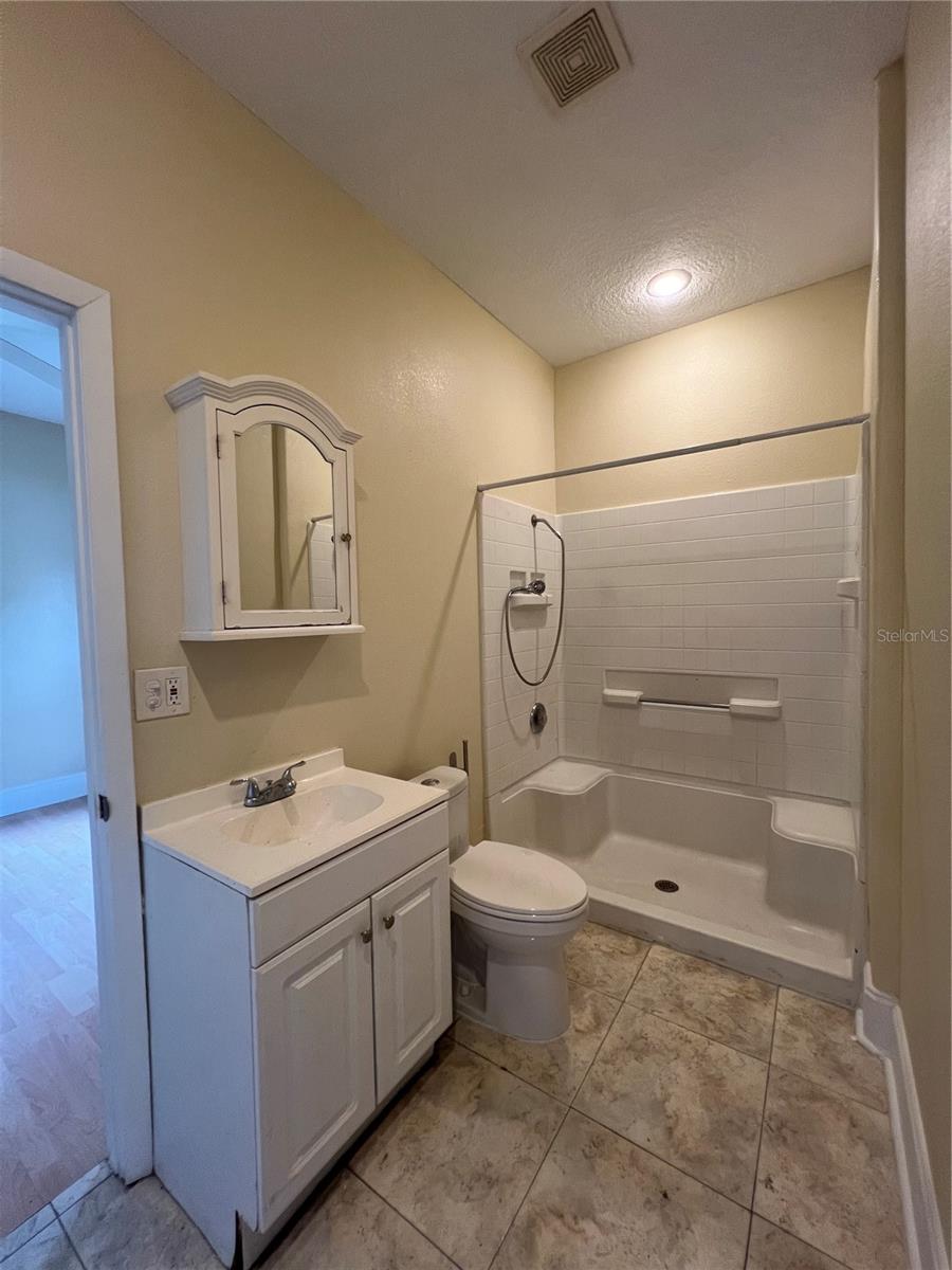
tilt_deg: -1.5
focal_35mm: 13
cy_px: 635
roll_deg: +1.1
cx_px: 476
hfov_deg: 89.9
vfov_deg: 106.2
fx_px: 477
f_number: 1.8
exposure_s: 1/120
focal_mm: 1.57
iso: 250
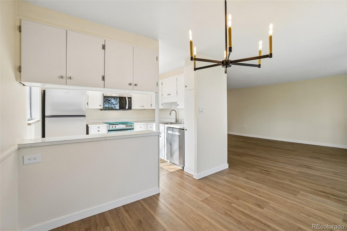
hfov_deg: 100.4
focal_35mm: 15
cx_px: 174
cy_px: 116
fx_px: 145
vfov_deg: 77.3
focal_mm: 10
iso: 400
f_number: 8
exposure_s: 1/125
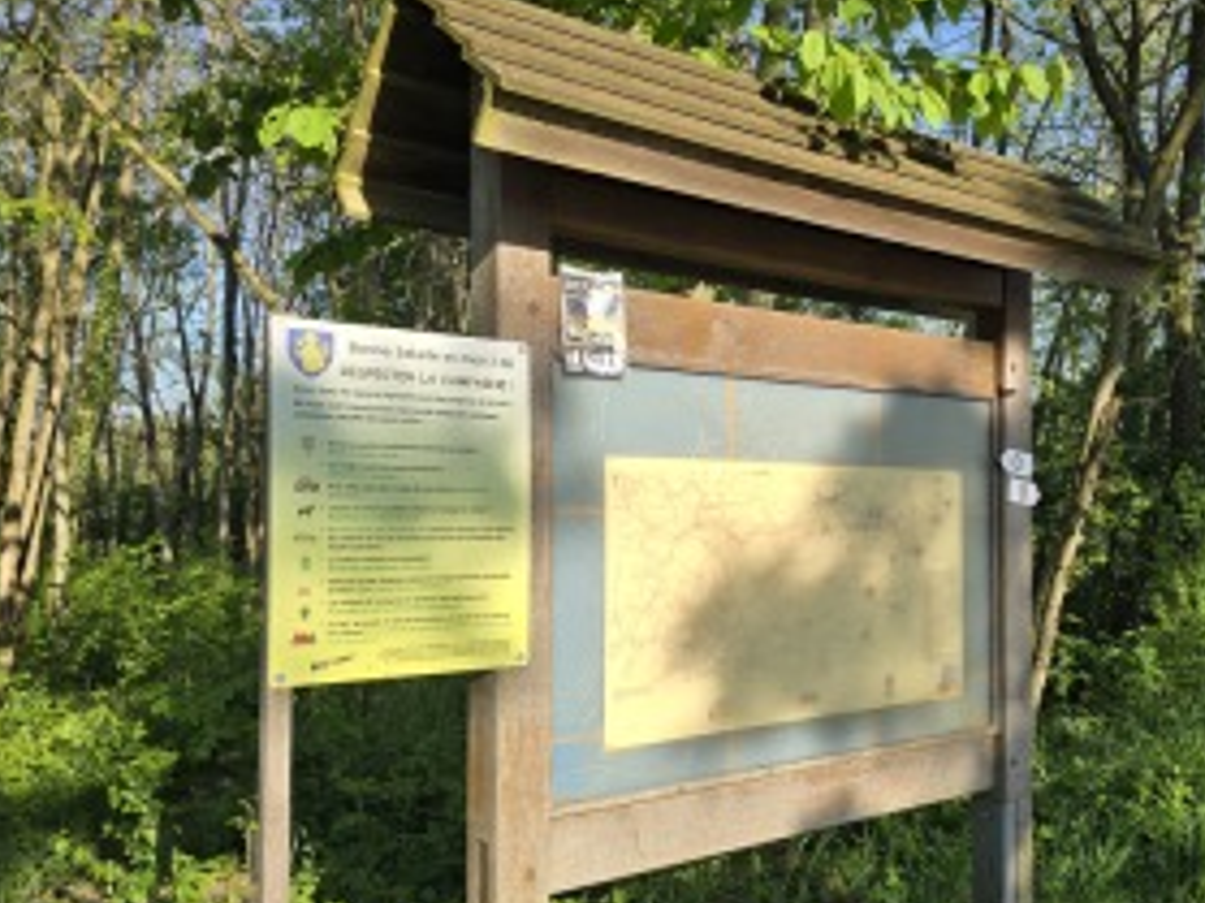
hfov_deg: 54.5
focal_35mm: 33
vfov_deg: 42.9
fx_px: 1148
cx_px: 777
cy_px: 501
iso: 12
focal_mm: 6.3
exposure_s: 1/522
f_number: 1.7
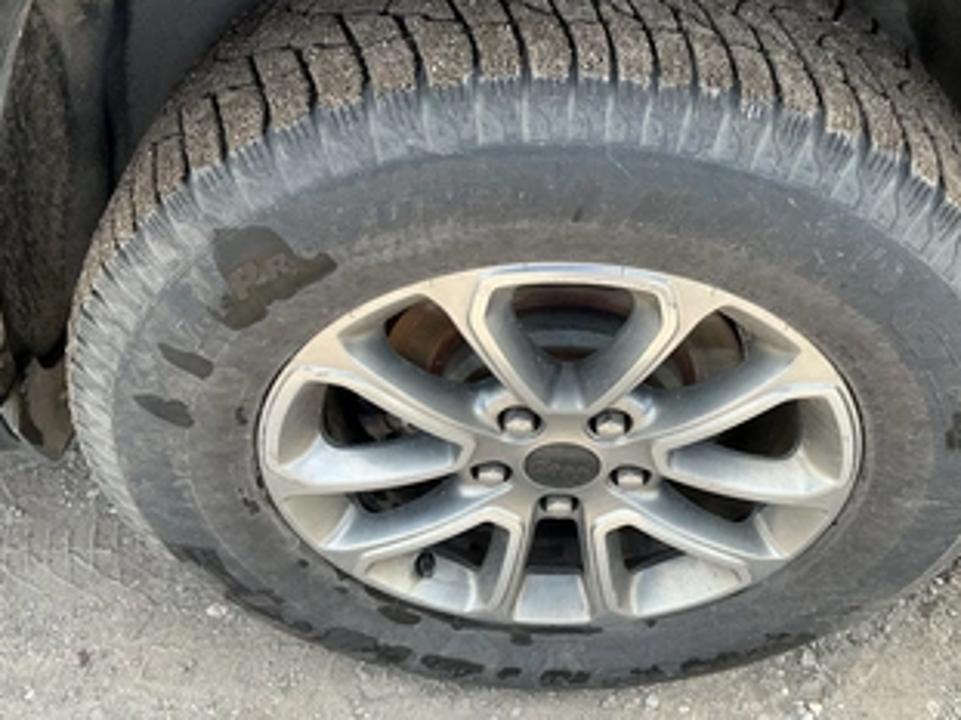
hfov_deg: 51.0
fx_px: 999
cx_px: 587
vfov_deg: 39.6
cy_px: 321
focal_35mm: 36
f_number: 1.8
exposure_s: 1/213
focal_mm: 3
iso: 25
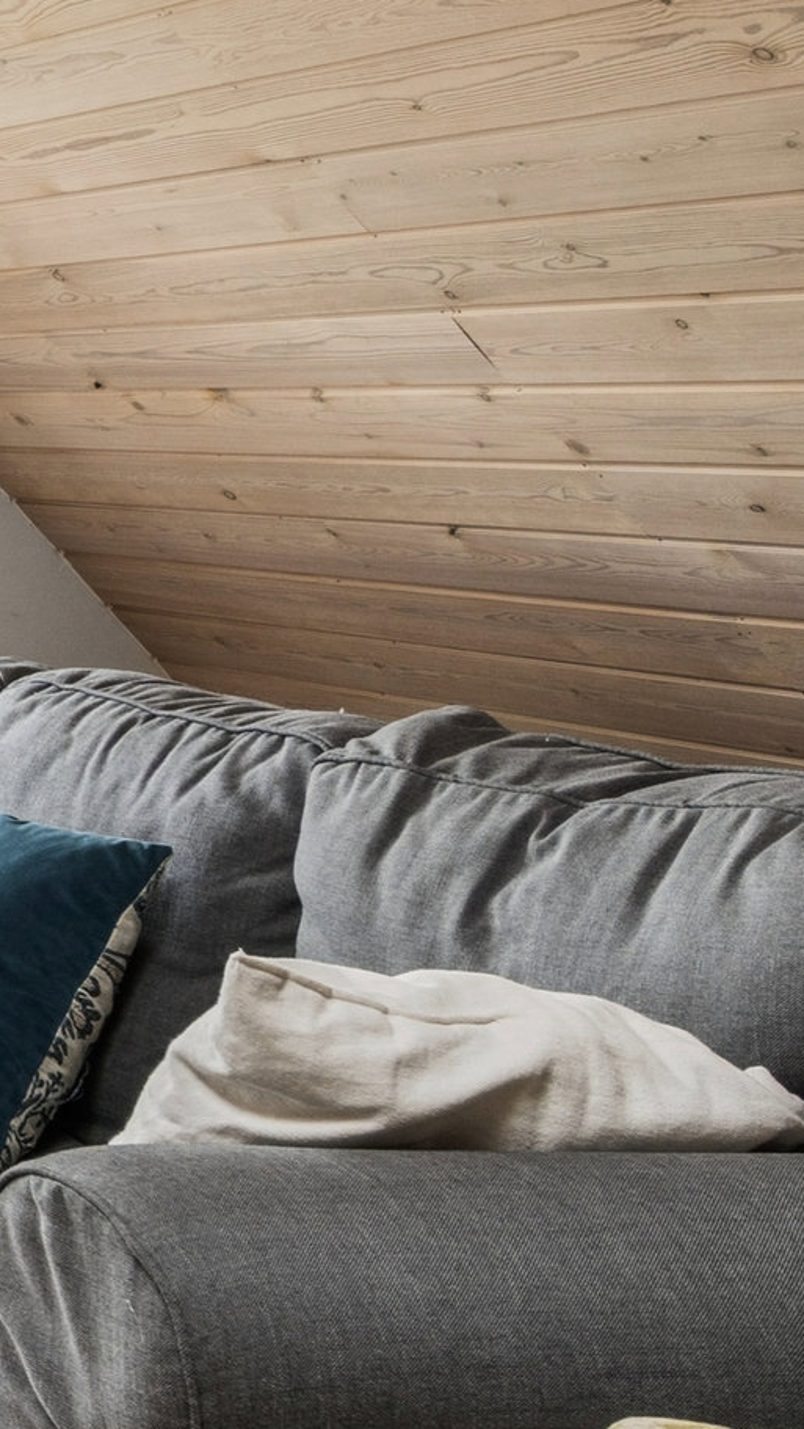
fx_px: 2350
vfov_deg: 33.5
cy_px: 478
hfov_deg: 12.1
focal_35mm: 62
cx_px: -1462
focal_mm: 12
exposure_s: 1/50
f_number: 8
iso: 200
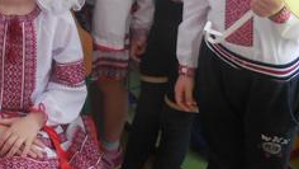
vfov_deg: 12.1
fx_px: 746
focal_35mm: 94
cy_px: -111
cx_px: -60
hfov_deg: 21.1
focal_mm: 6.1
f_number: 3.4
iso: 500
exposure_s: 1/30
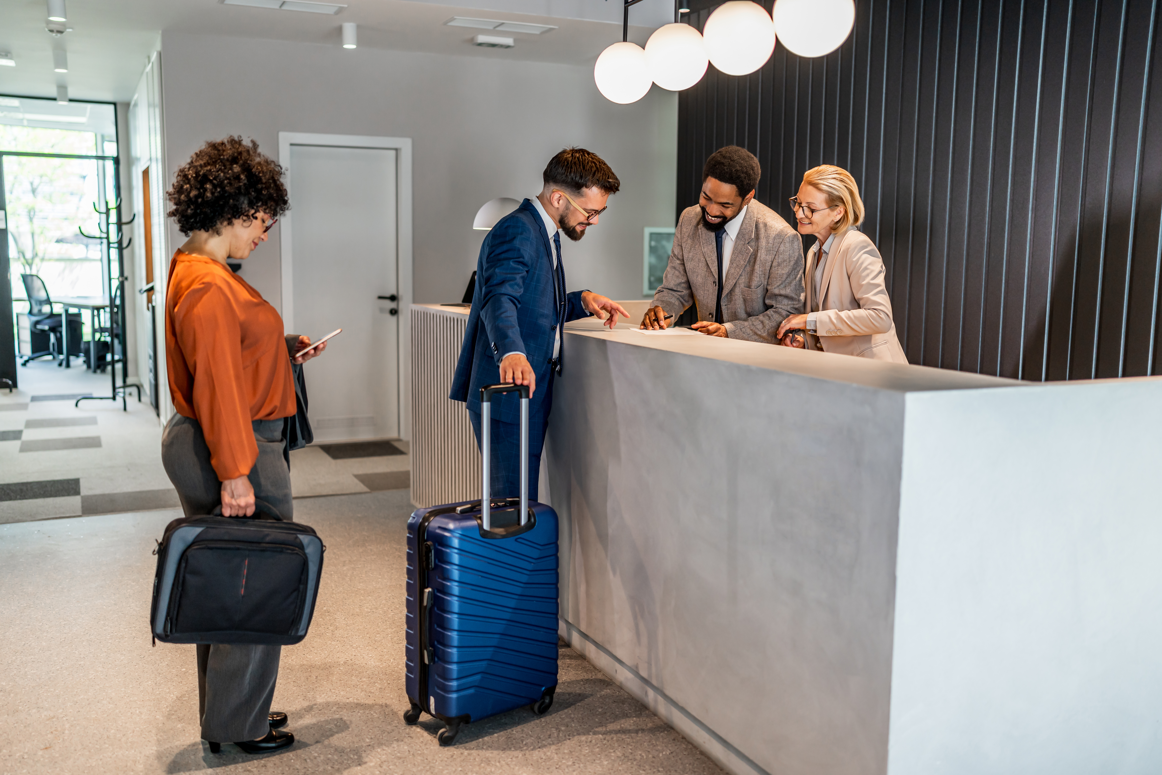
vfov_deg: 37.9
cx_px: 581
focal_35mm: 35
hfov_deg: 54.4
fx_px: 1130
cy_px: 388
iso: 400
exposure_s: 1/400
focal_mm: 35
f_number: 1.4
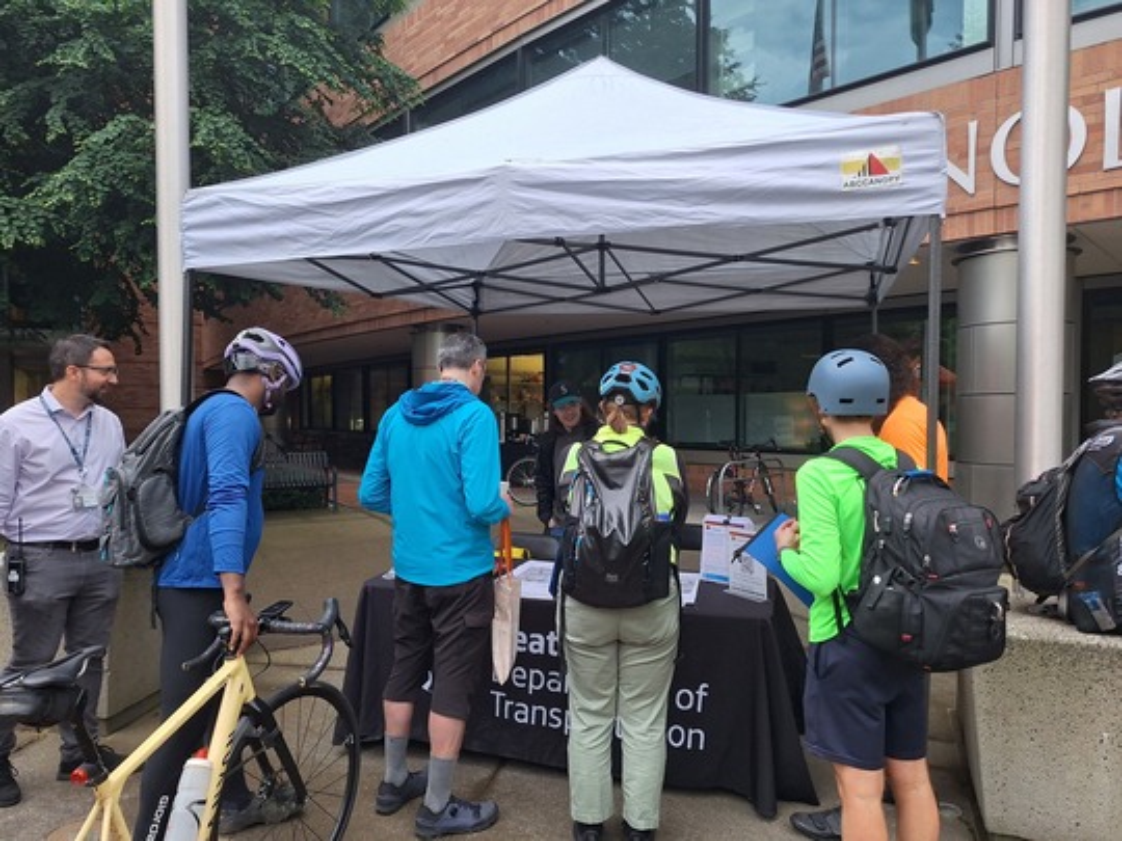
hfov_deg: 73.9
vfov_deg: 58.9
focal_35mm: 23
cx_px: 561
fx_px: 745
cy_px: 420
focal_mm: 5.54
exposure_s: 1/120
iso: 40
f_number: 1.8
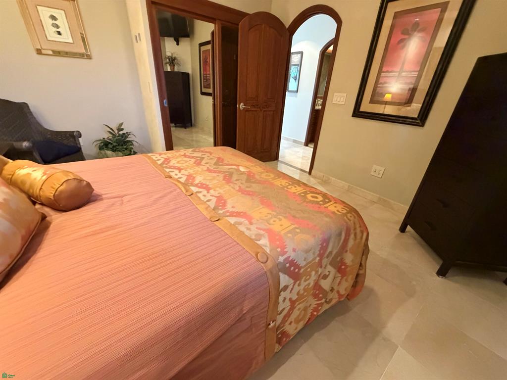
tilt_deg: -26.7
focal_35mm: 14
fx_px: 205
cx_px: 254
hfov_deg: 102.1
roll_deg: -4.9
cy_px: 190
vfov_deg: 85.7
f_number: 2.2
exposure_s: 1/60
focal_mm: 2.22
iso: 1000
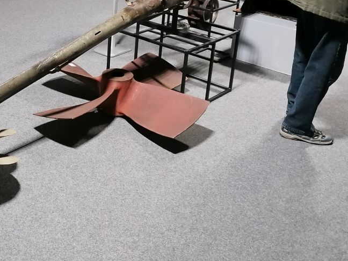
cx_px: 69
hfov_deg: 36.8
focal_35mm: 50
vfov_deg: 28.3
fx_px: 503
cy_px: 41
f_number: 1.8
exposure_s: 1/100
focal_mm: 4.75
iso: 640
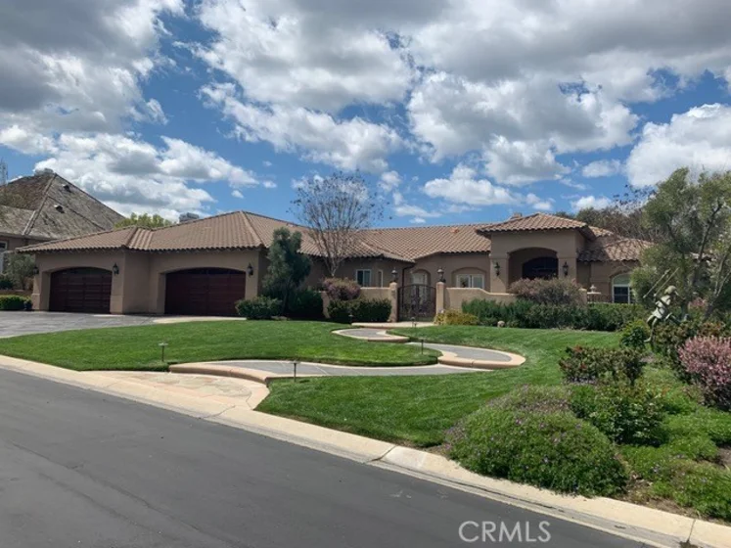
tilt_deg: +3.9
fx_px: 549
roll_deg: -2.1
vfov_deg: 53.1
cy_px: 274
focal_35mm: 26
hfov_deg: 67.3
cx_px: 366
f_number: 1.8
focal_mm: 4.25
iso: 25
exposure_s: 1/3650
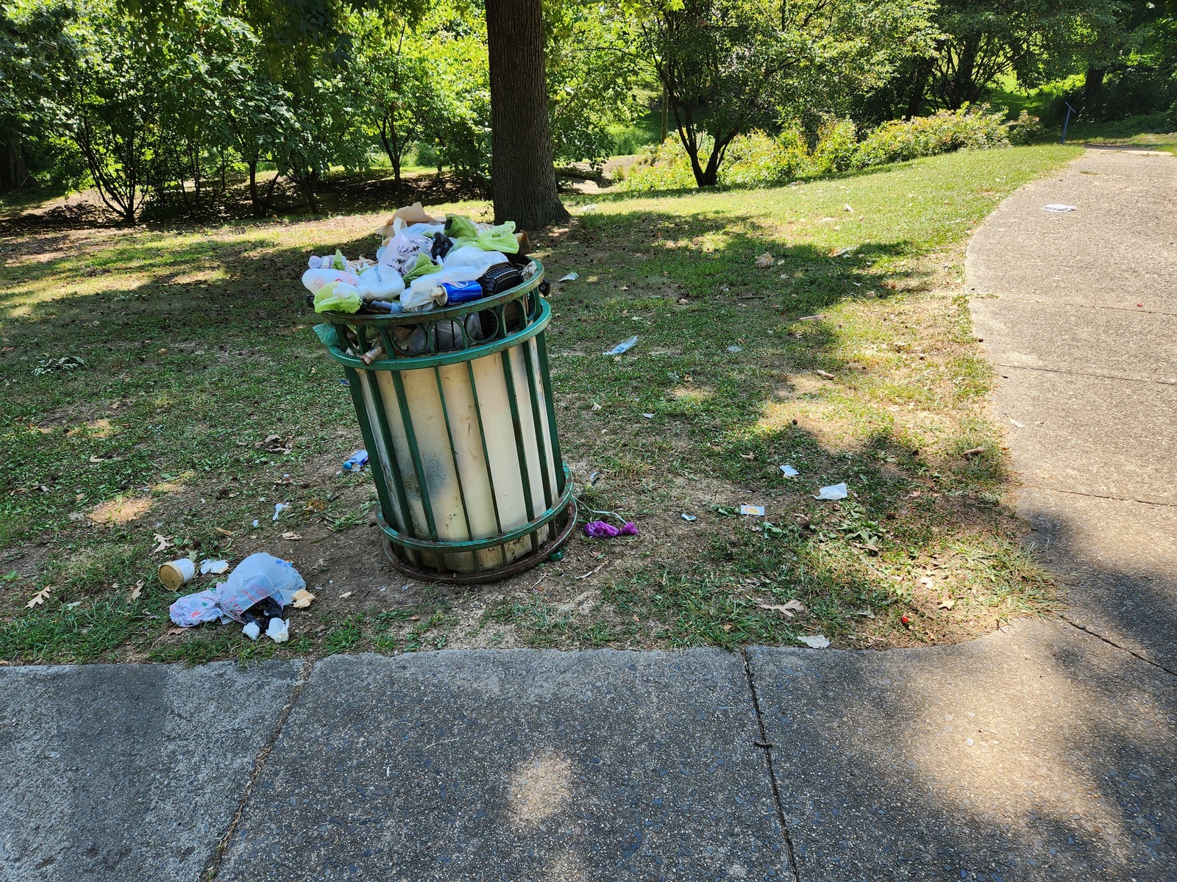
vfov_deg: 58.9
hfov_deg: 73.9
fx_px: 782
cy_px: 441
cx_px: 588
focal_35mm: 23
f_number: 1.8
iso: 20
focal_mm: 5.4
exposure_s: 1/324
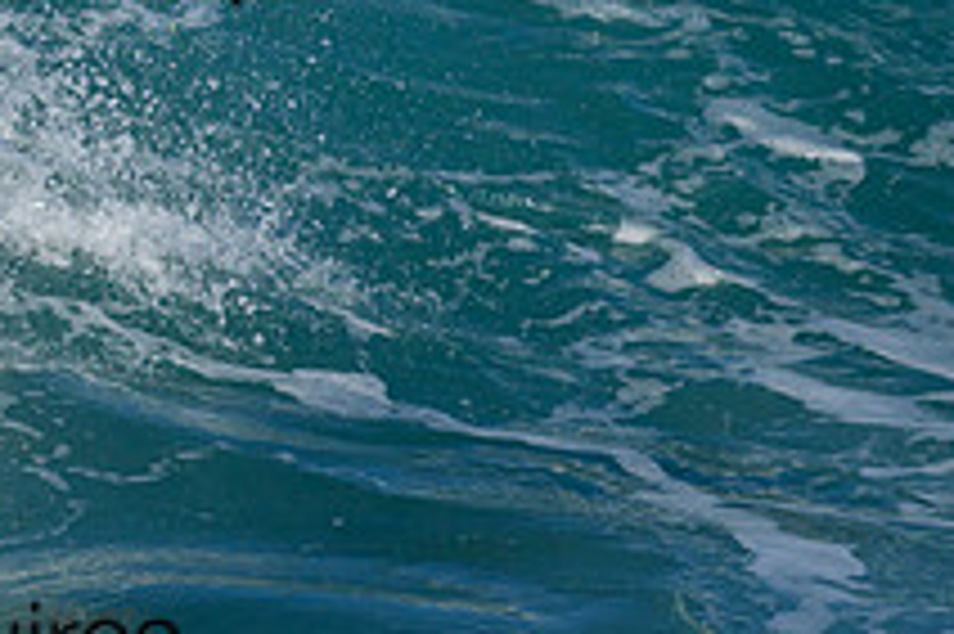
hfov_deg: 0.7
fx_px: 79648
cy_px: -294
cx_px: -114
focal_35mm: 3008
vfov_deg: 0.5
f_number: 8
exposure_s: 1/2000
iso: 400
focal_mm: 800
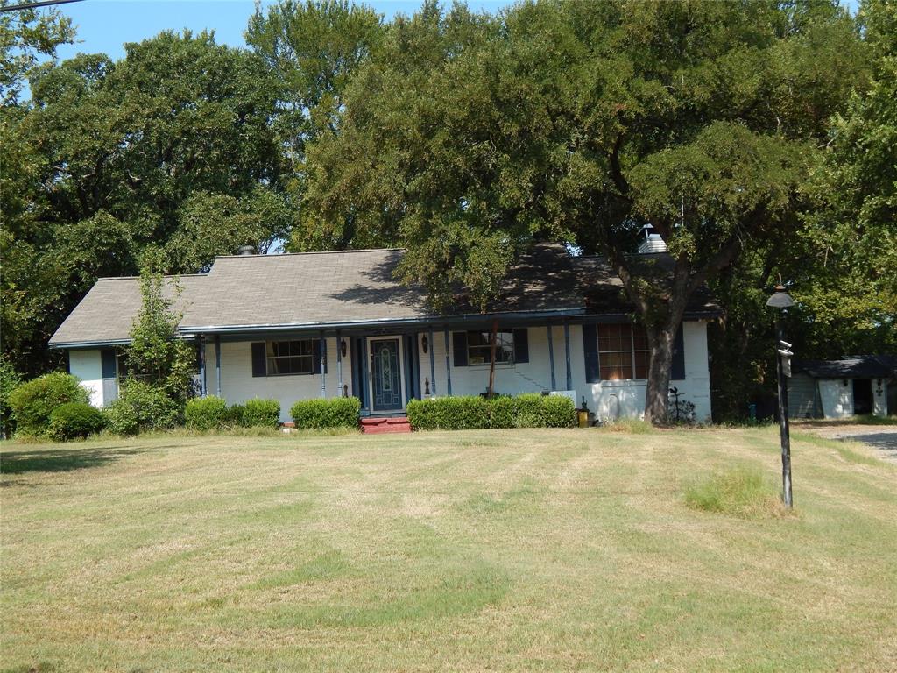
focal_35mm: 55
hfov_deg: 34.9
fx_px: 1425
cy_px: 336
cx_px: 448
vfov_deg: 26.6
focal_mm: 9.7
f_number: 3.8
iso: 125
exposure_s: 1/800
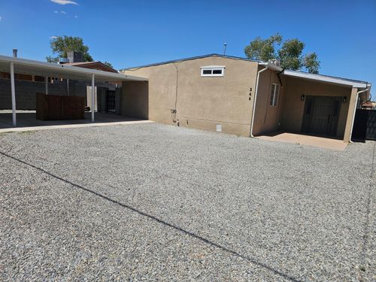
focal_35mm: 23
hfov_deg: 73.9
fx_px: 250
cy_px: 141
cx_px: 188
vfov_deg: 58.9
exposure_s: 1/1550
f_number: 1.7
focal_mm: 6.3
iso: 12
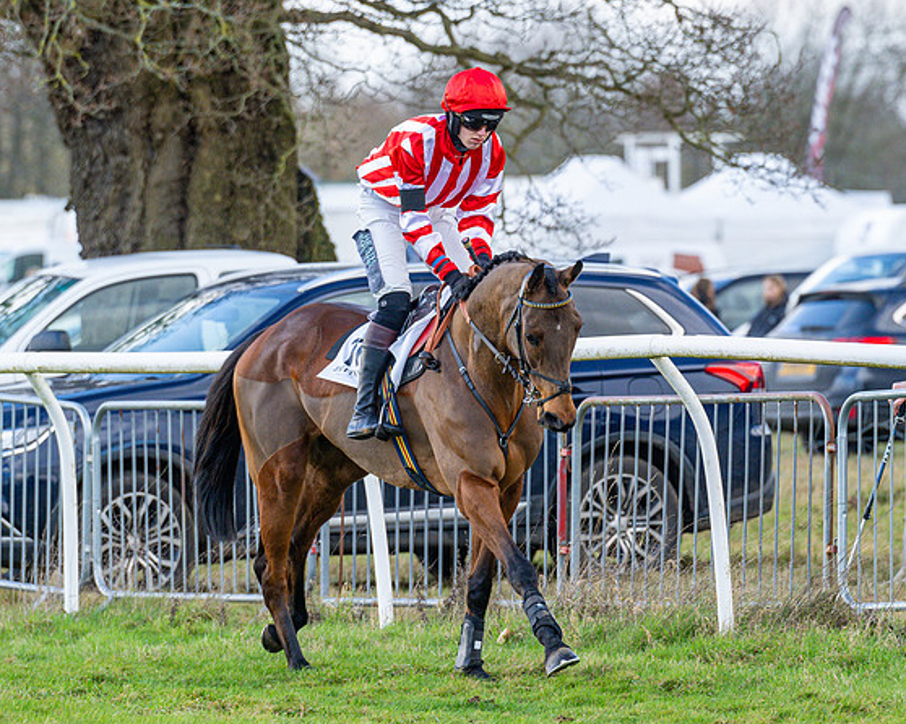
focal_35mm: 453
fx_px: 12143
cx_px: 564
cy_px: 348
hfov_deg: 4.3
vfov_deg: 3.4
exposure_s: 1/1000
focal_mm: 200
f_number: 4
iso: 500
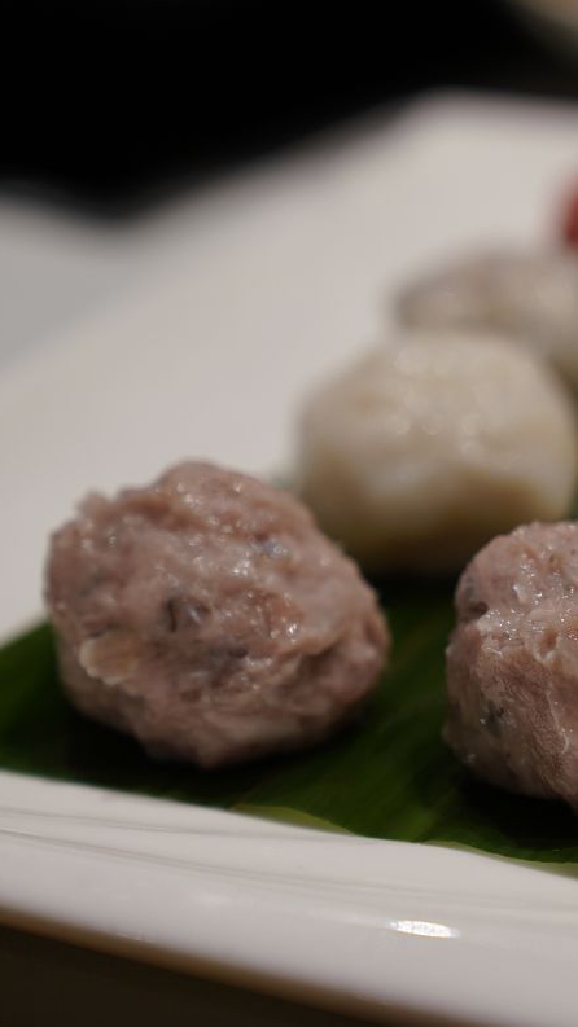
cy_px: 515
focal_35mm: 111
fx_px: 3025
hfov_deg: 10.8
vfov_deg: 19.3
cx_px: 562
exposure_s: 1/30
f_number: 4.5
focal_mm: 70
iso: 400
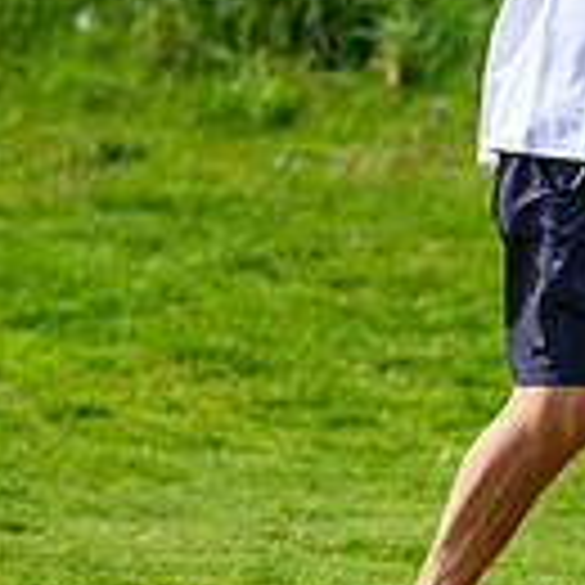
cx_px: 1148
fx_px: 28967
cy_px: 79
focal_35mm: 1515
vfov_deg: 1.2
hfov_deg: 1.2
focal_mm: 400
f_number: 4
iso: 500
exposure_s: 1/4000
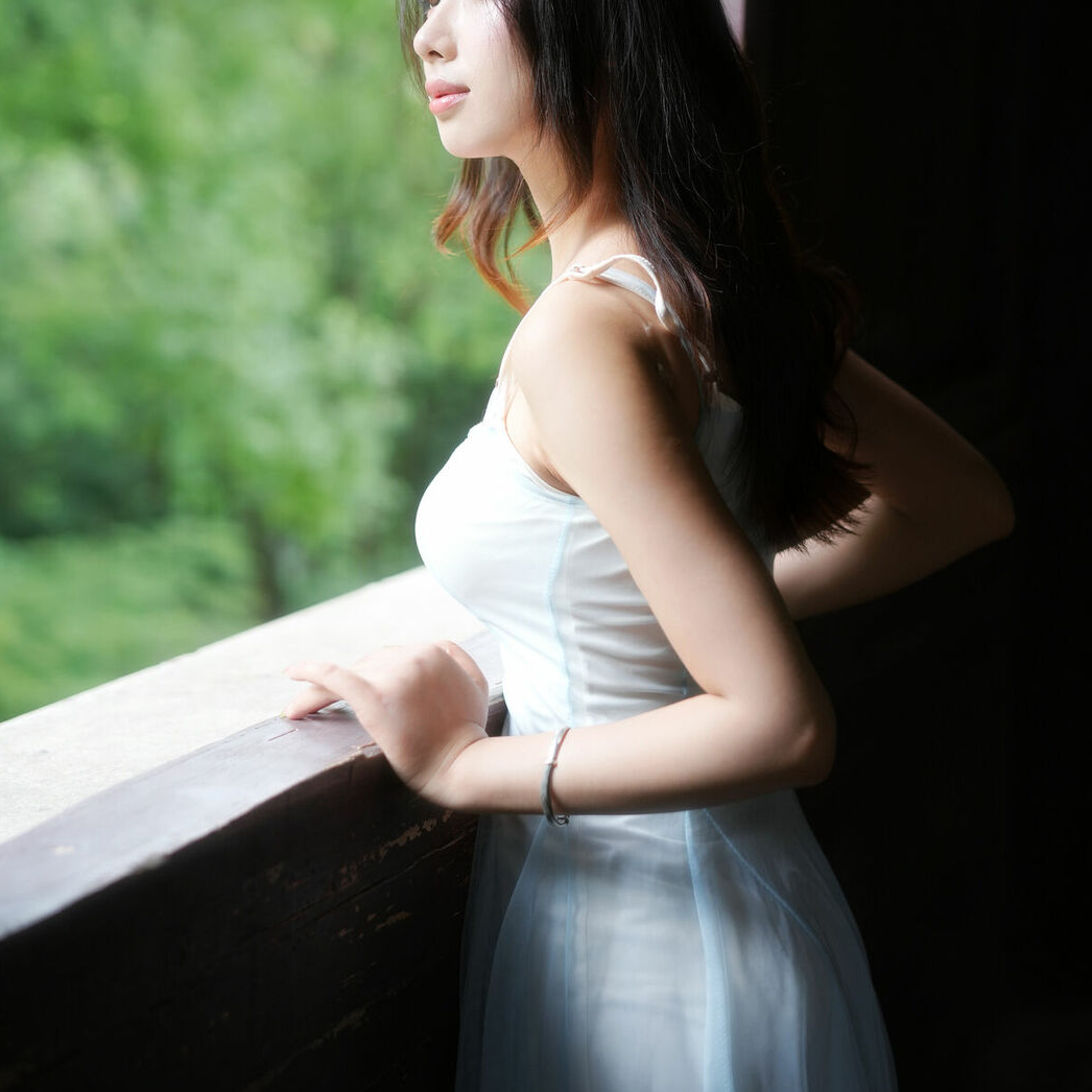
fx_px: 2284
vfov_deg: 26.7
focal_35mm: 64
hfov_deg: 26.9
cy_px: 364
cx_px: 545
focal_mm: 50
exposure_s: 1/400
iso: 400
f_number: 2
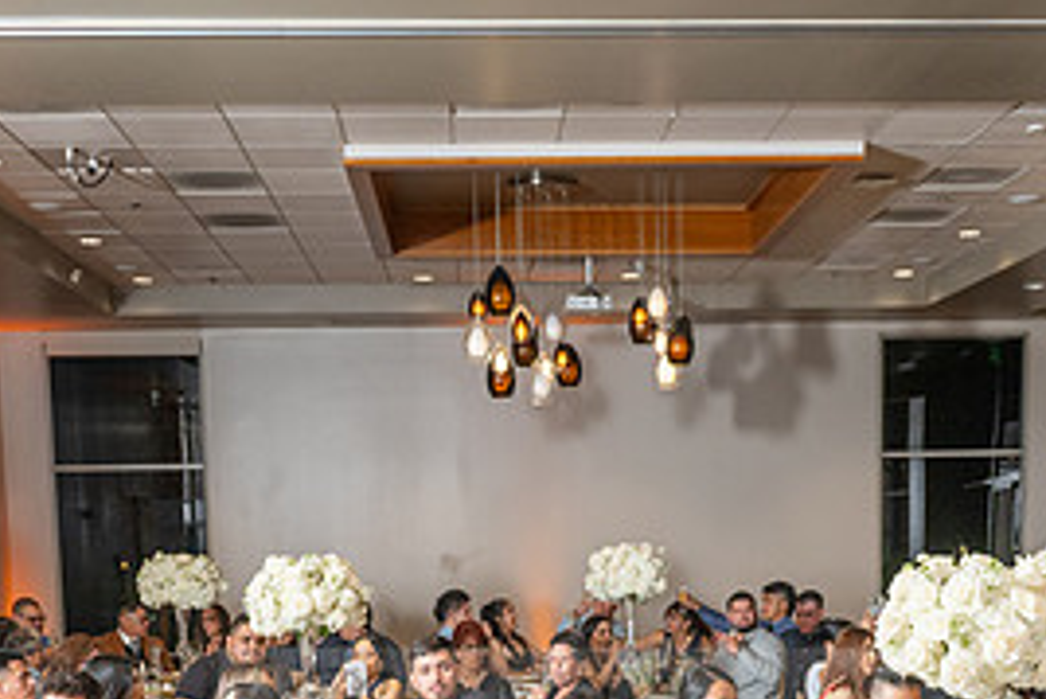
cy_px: 740
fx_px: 1512
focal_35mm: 52
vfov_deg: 24.5
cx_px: 558
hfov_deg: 38.2
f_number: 3.5
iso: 800
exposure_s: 1/160
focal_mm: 24
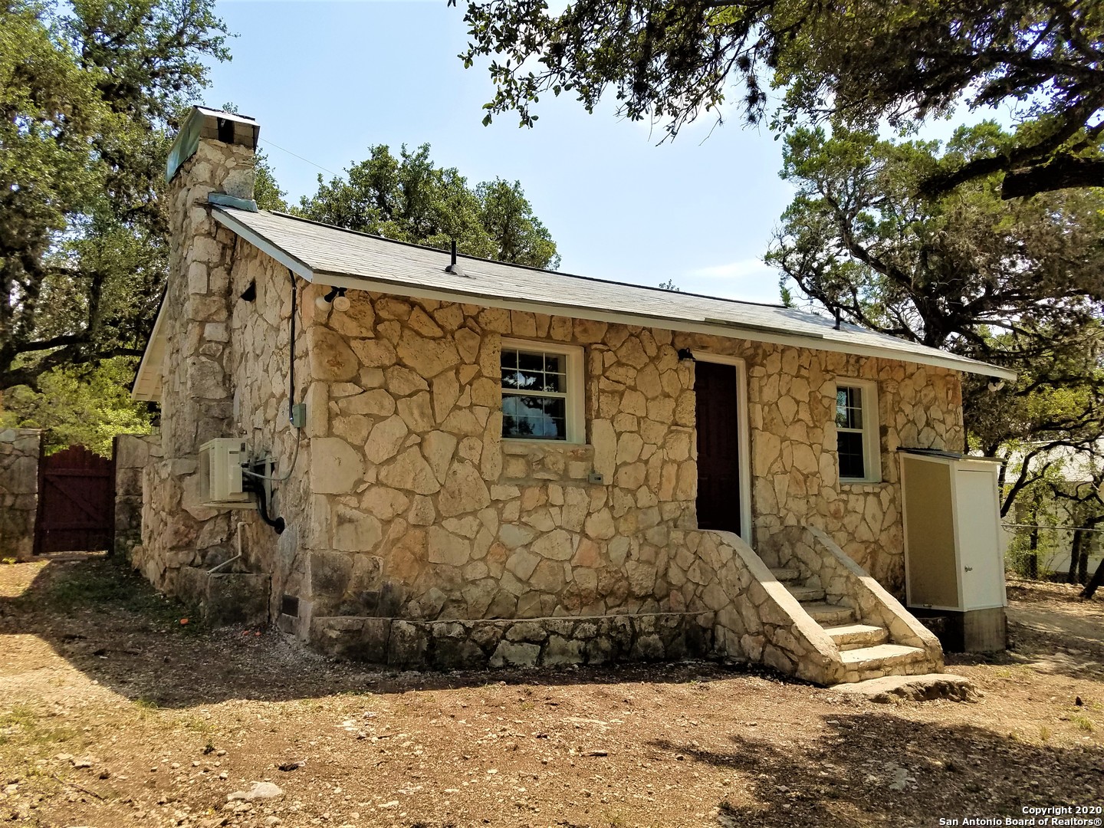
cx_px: 552
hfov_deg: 67.3
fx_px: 829
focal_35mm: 26
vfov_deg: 53.1
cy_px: 414
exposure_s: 1/2368
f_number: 1.7
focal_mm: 4.2
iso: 40
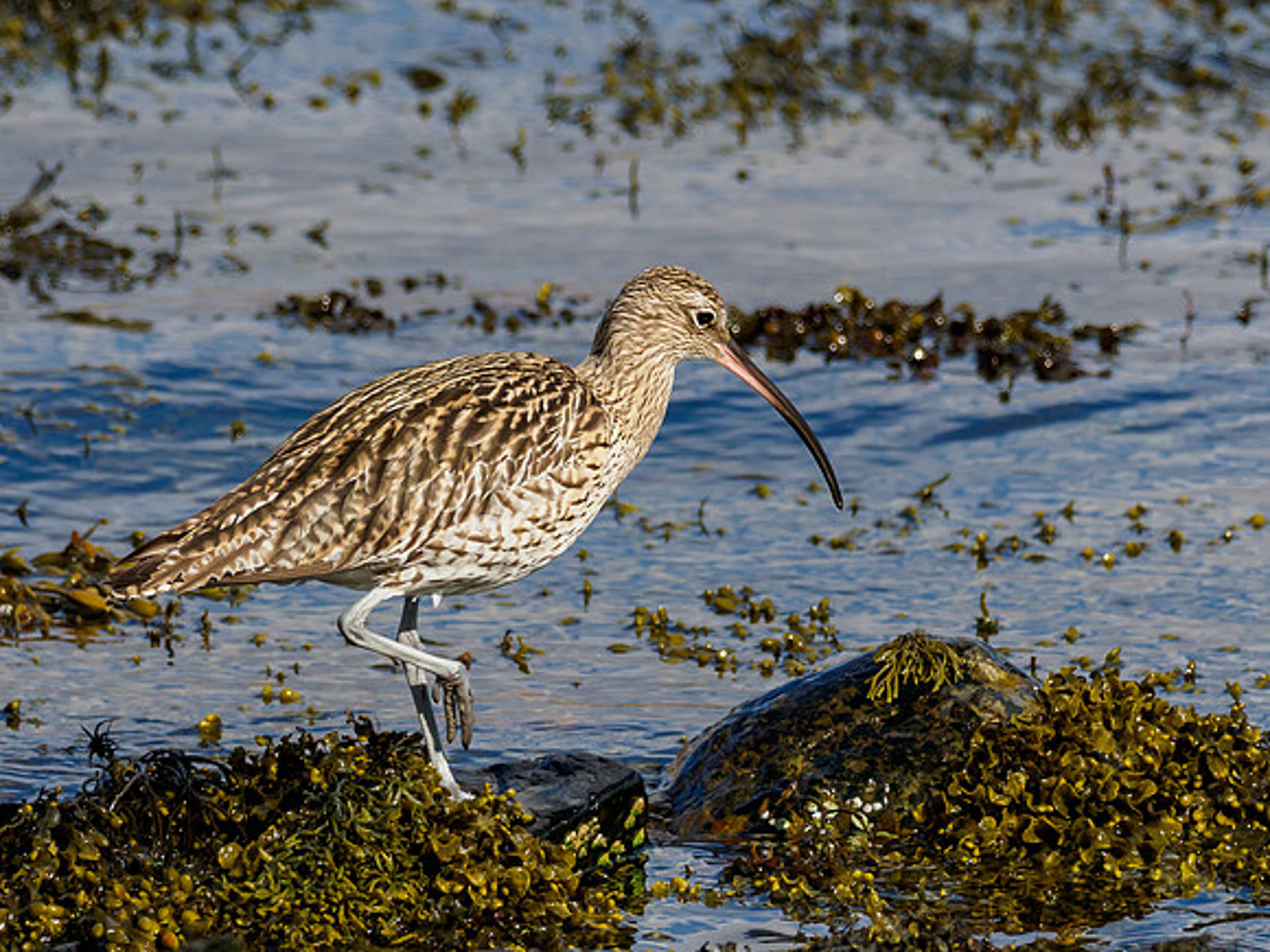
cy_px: 320
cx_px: 629
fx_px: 43298
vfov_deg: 1.3
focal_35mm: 1180
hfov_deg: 1.7
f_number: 4.5
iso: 320
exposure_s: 1/2000
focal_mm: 300
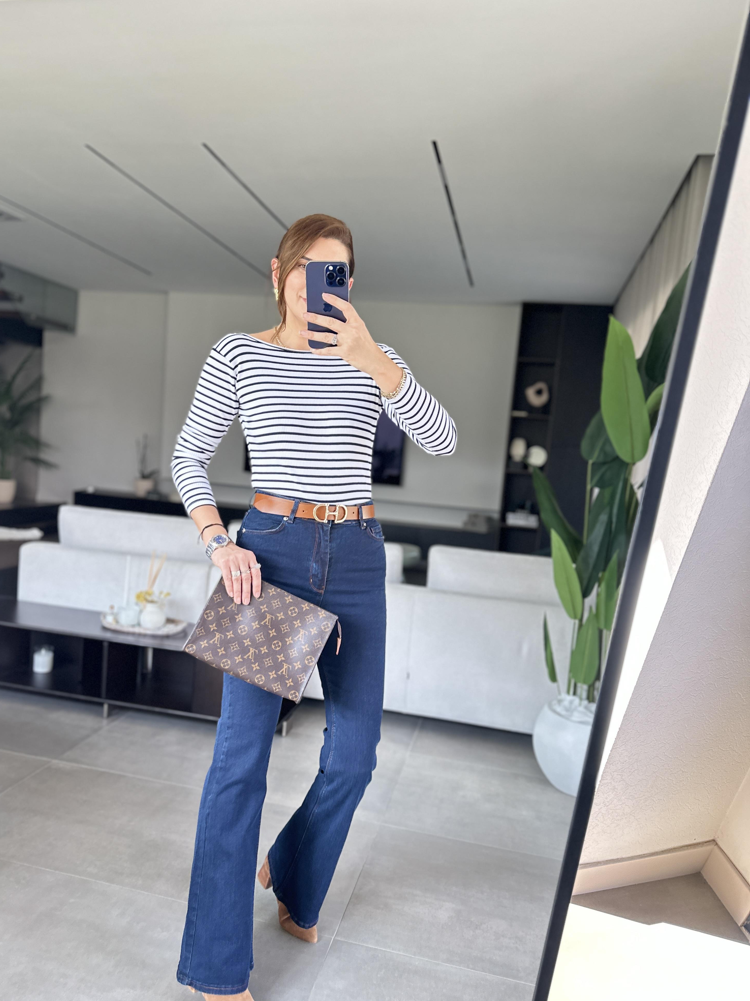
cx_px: 360
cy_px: 511
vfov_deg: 69.4
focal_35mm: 25
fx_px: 722
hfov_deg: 54.9
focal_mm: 6.86
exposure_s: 1/89
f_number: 1.78
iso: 250
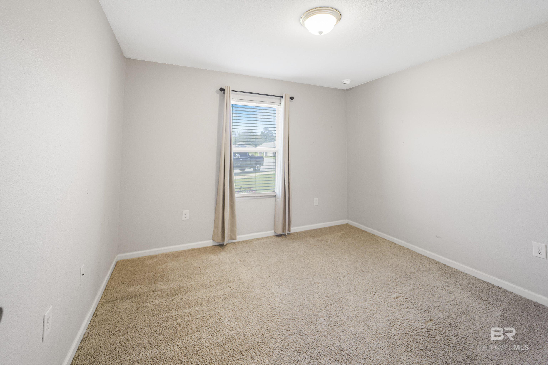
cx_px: 274
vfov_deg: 81.2
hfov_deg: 104.3
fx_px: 213
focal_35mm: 14
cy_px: 182
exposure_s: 1/125
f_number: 3.2
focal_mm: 14
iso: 320
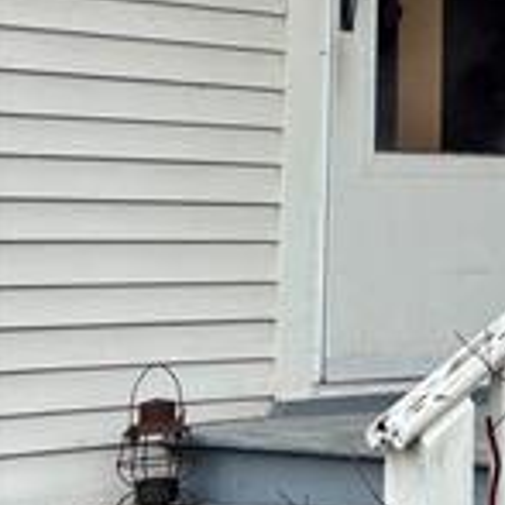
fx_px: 1981
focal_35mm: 120
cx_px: 979
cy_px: -82
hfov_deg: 12.8
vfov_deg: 14.1
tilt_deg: +9.5
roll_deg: +0.8
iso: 50
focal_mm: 5.96
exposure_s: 1/1248
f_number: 1.6
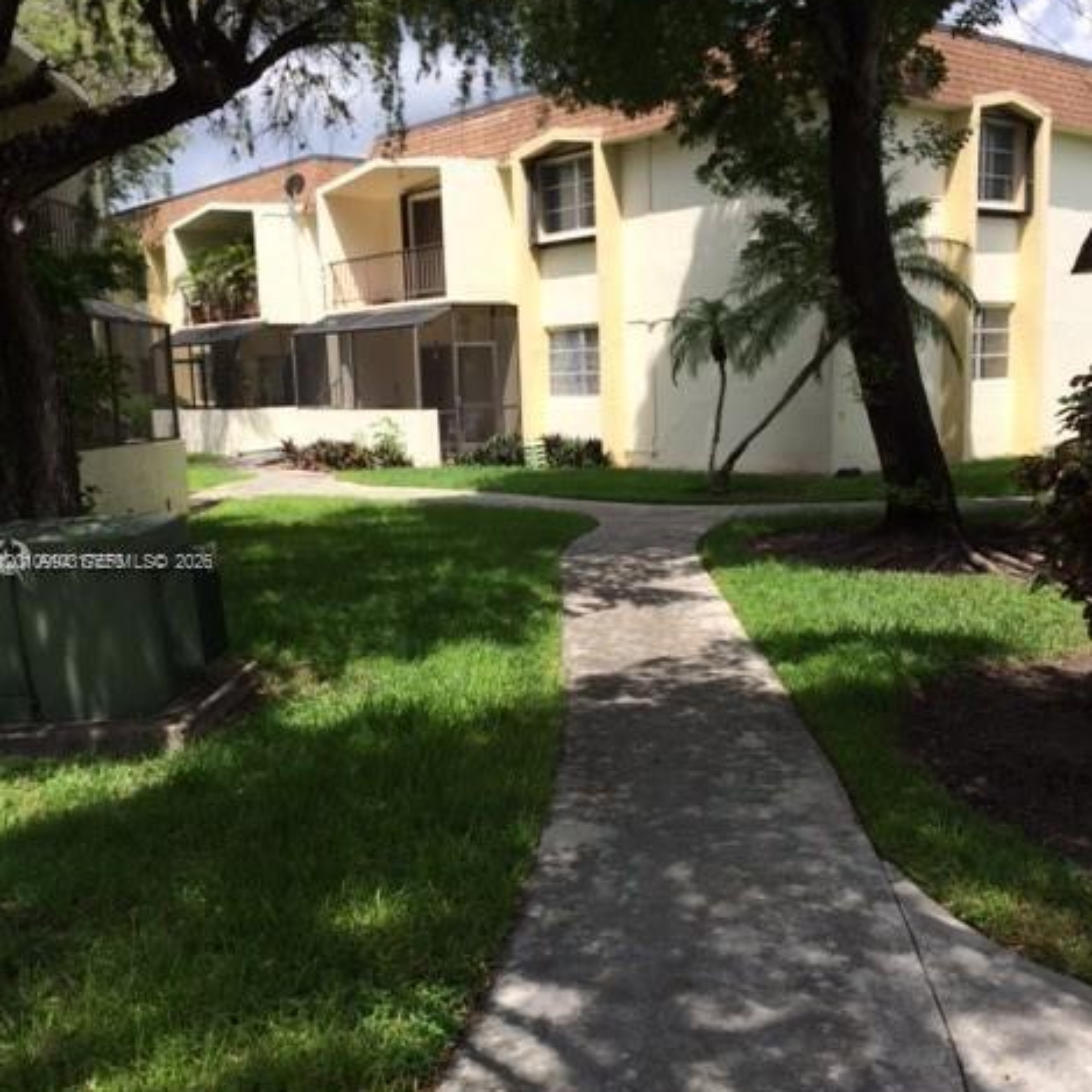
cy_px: 563
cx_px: 540
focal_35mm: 35
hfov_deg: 47.2
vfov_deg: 47.2
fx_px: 1249
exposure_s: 1/1368
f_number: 2.2
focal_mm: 4.15
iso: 32
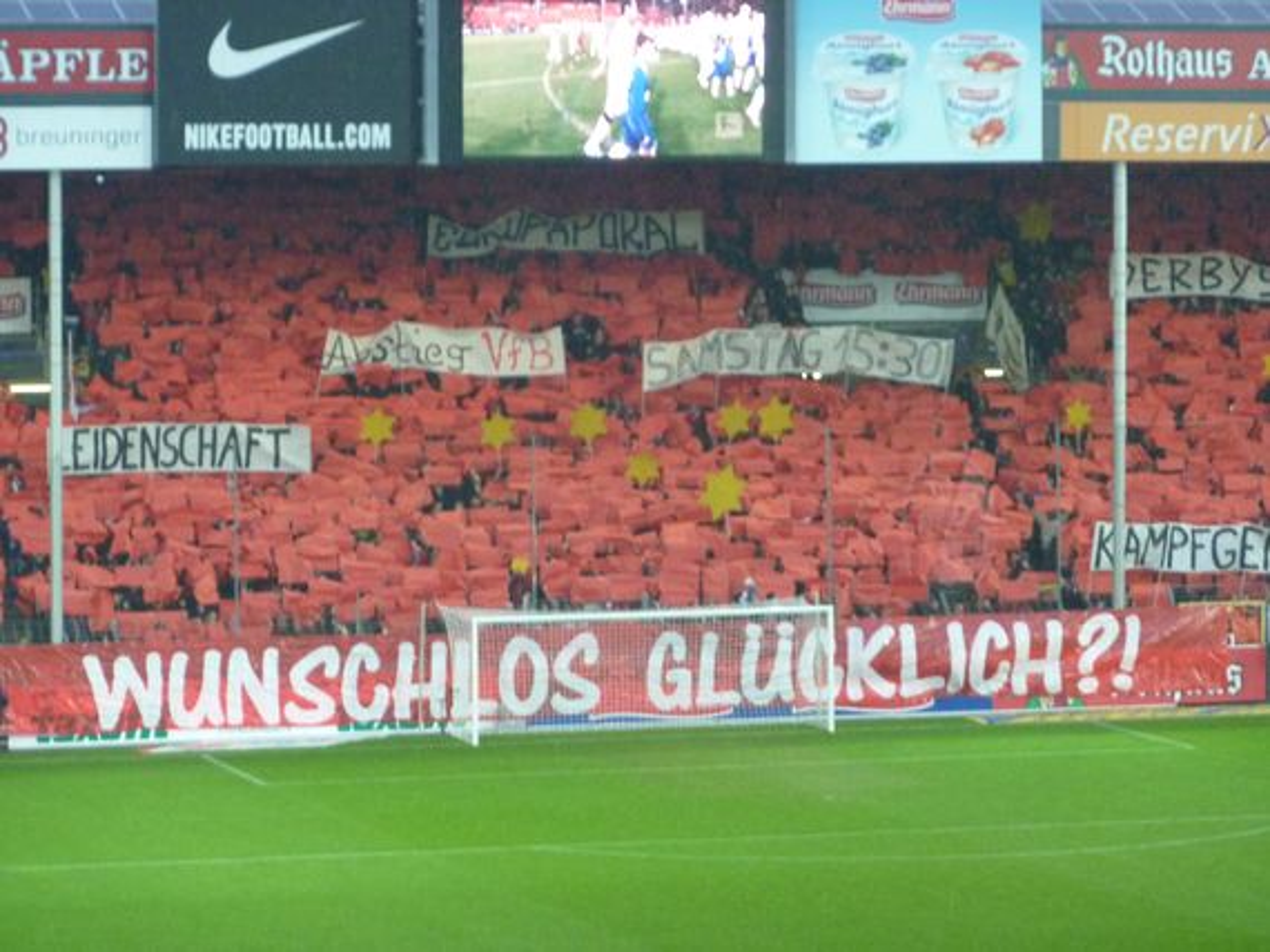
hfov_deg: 11.7
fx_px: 6198
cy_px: 476
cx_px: 635
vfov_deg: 8.8
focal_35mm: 169
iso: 400
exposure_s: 1/60
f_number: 4.5
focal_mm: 27.8
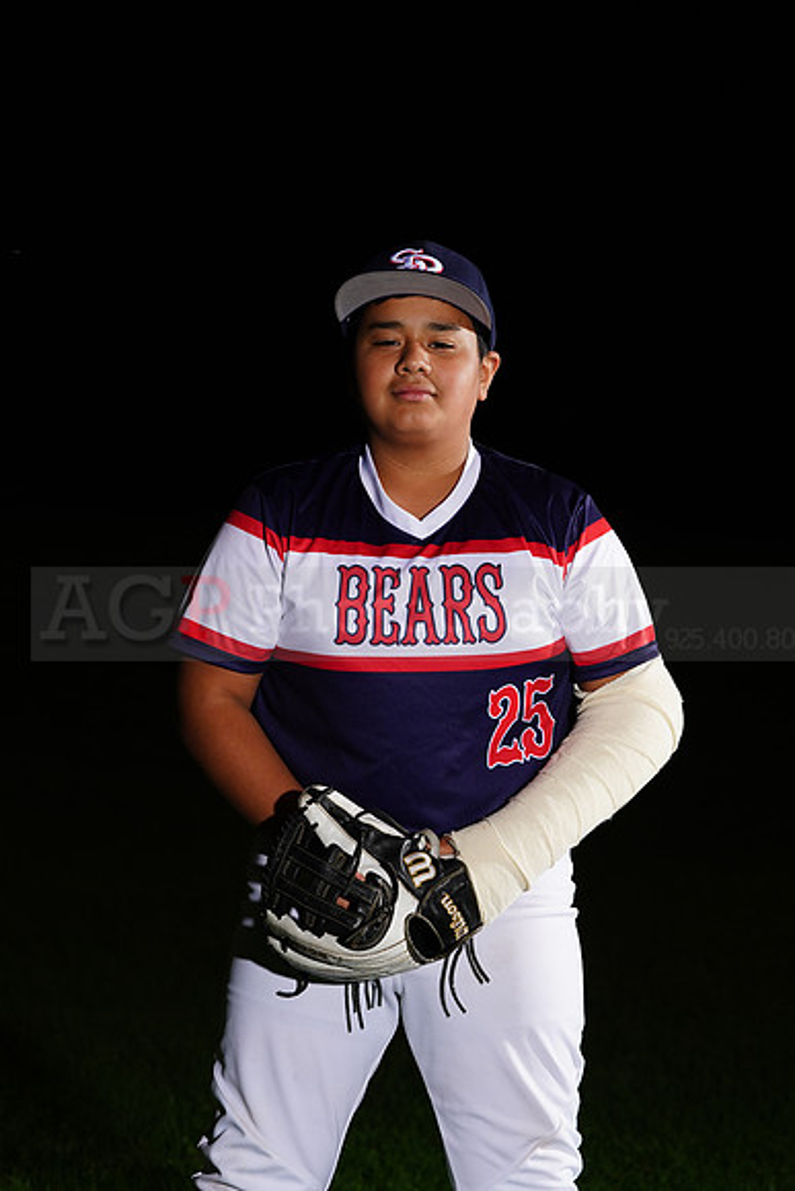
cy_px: 596
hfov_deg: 8.5
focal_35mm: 162
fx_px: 5363
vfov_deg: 12.7
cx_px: 398
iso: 400
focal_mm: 162
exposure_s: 1/125
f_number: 9
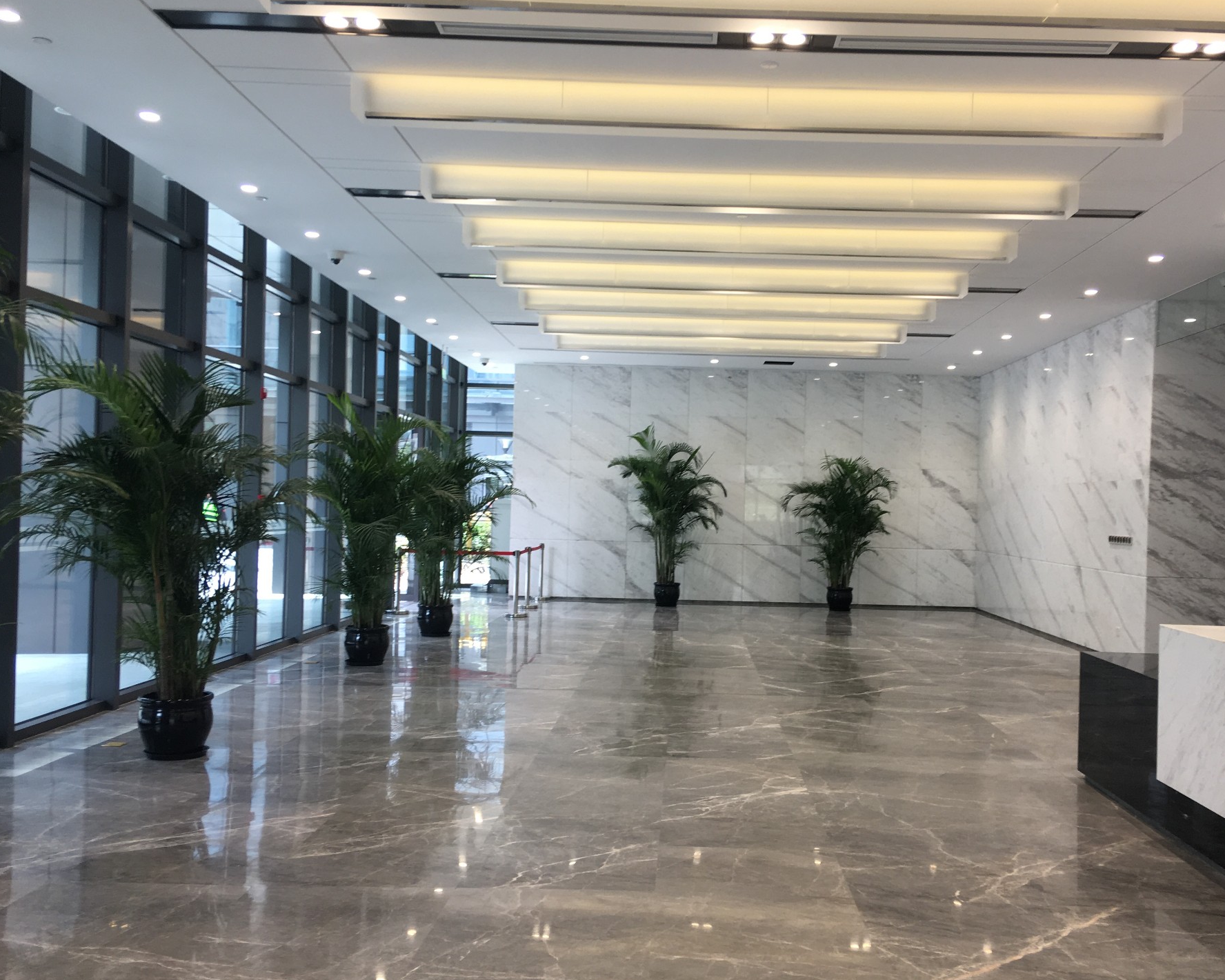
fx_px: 1233
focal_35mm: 34
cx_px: 711
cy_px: 524
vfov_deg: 43.3
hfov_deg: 52.6
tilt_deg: +0.4
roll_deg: -0.5
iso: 25
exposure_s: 1/50
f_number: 2.2
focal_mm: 4.15
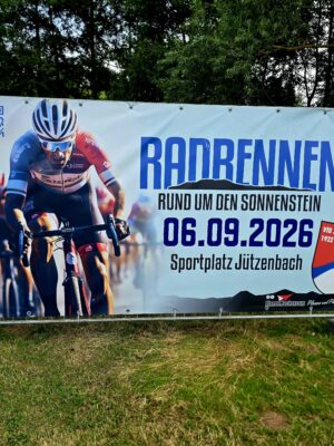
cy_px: 223
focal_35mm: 23
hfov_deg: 58.9
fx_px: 296
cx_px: 167
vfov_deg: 73.9
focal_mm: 6.3
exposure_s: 1/345
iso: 12
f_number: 1.7
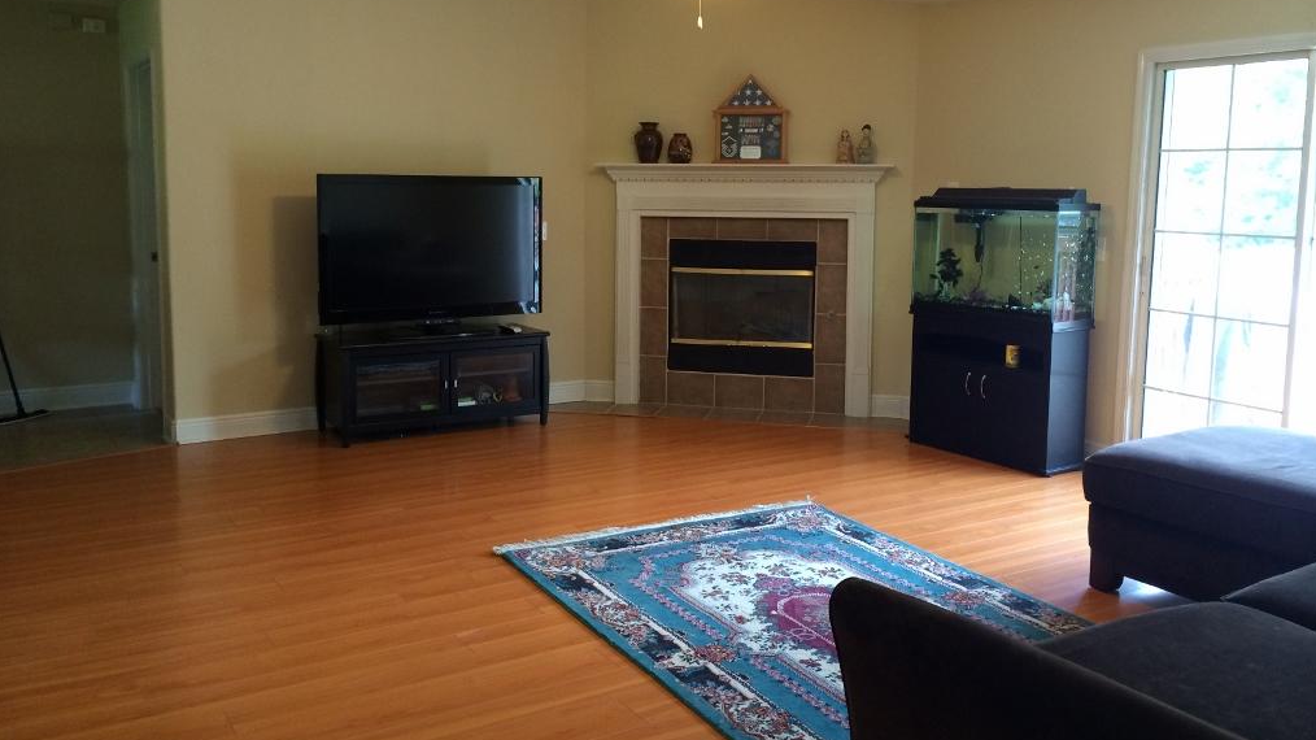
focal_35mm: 33
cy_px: 313
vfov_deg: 35.5
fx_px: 1151
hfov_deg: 59.5
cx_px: 659
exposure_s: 1/30
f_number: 2.2
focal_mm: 4.12
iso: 125
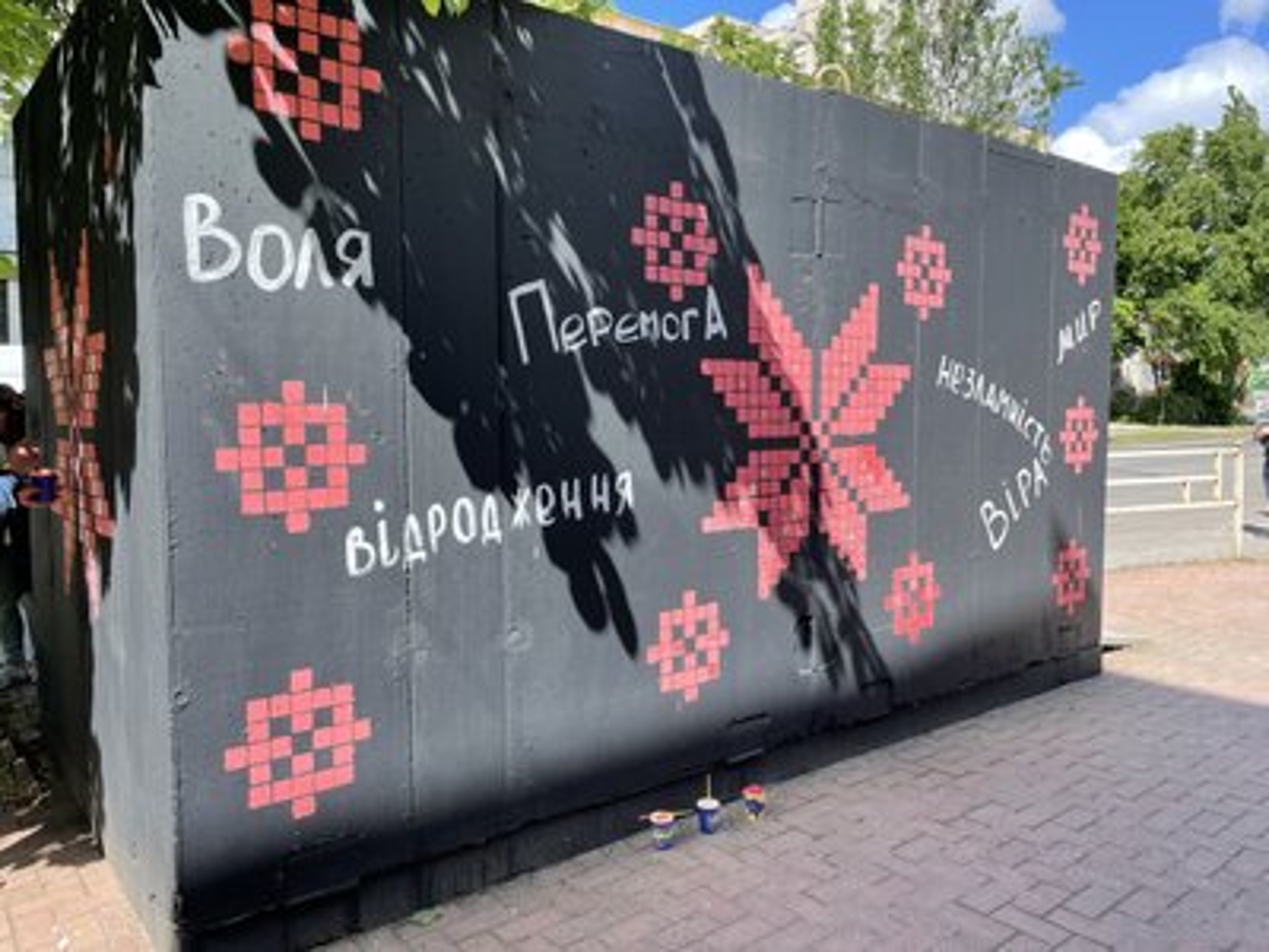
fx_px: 953
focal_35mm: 26
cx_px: 634
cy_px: 476
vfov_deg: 53.1
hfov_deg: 67.3
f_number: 1.6
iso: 32
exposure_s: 1/836
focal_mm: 4.2
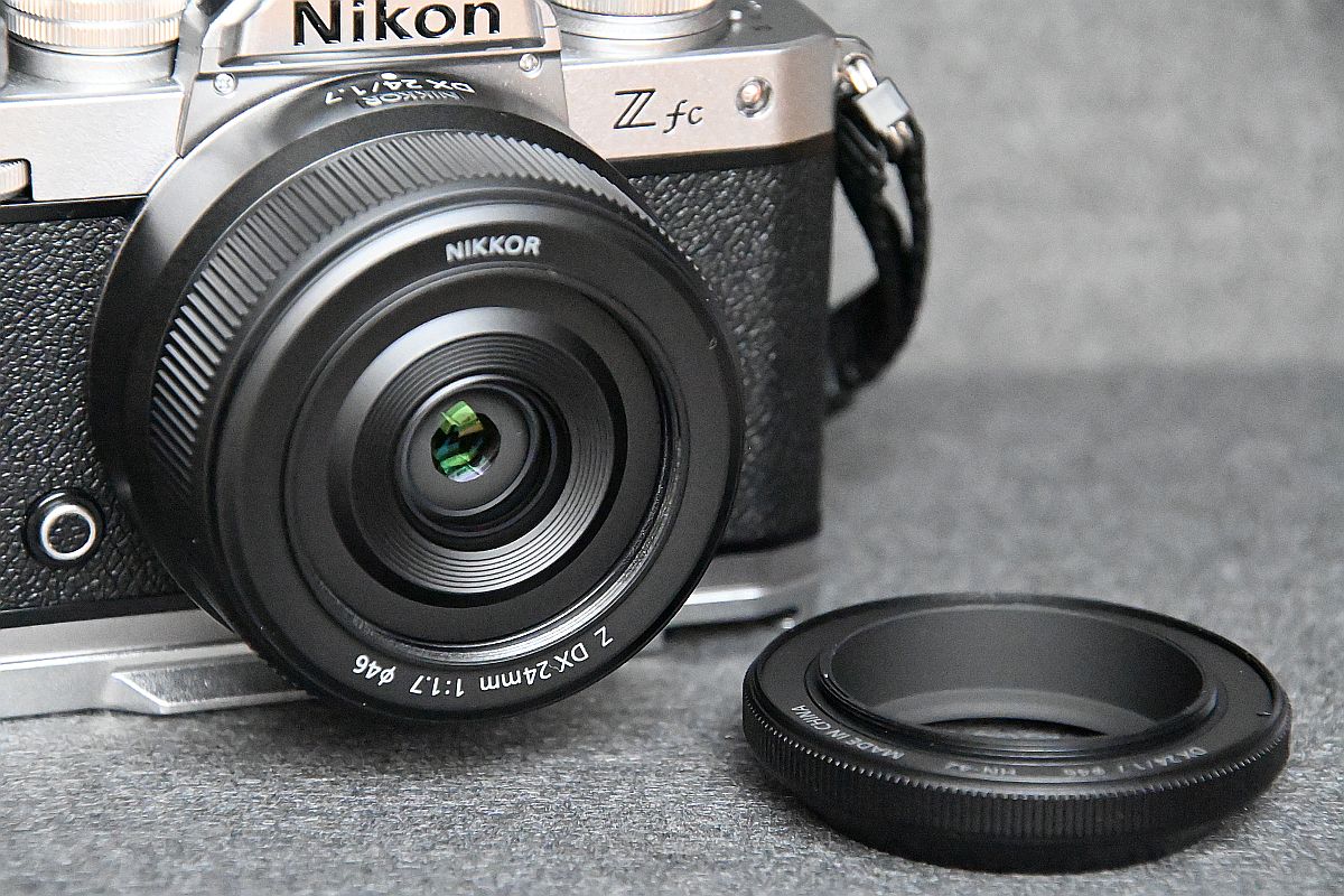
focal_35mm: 232
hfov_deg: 8.9
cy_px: 448
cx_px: 672
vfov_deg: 5.9
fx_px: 8679
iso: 22800
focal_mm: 155
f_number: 5.6
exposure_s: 1/250
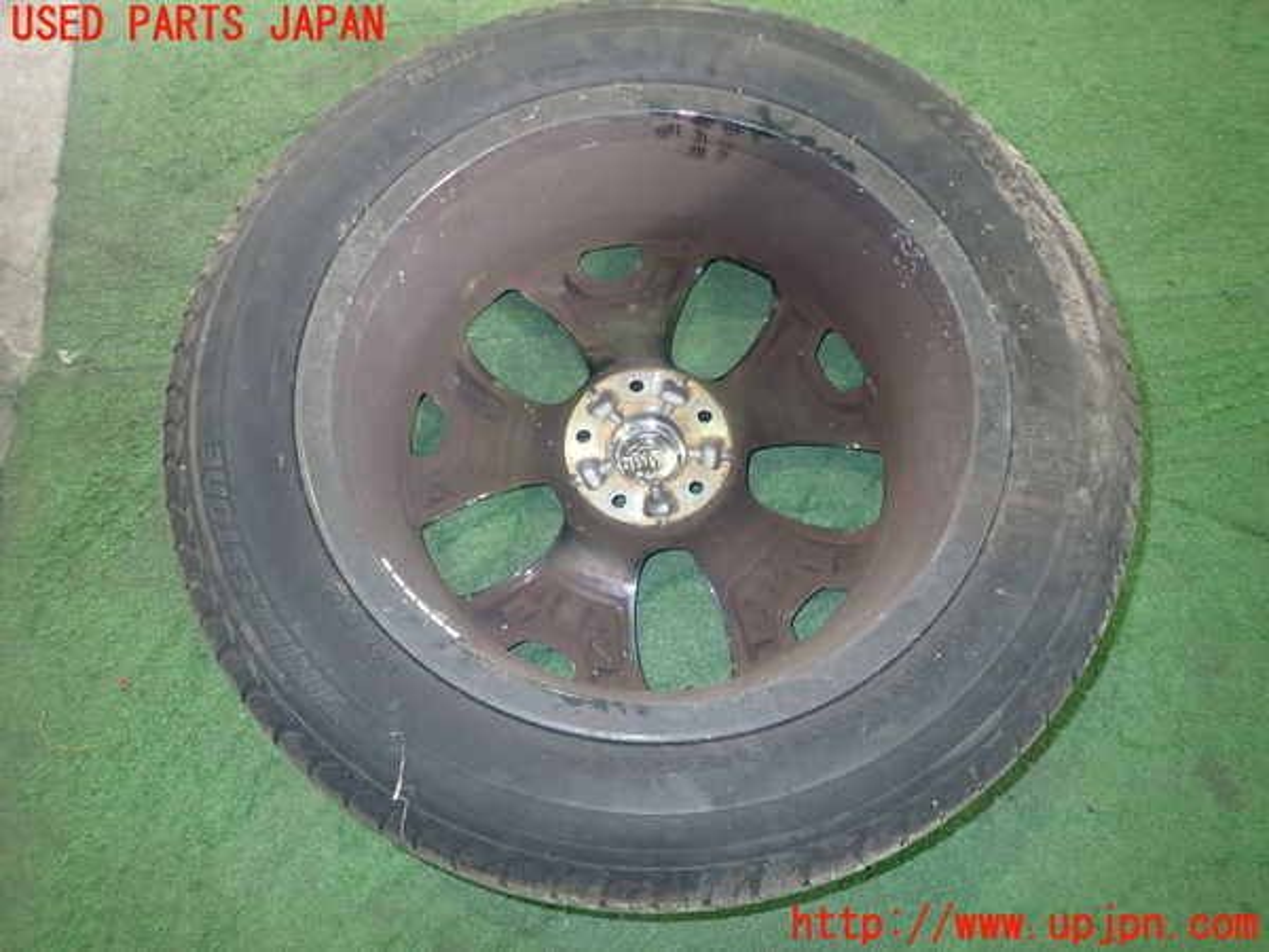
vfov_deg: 54.9
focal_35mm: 25
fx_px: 916
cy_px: 476
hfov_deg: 69.4
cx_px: 634
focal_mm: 4.5
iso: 250
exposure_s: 1/30
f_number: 2
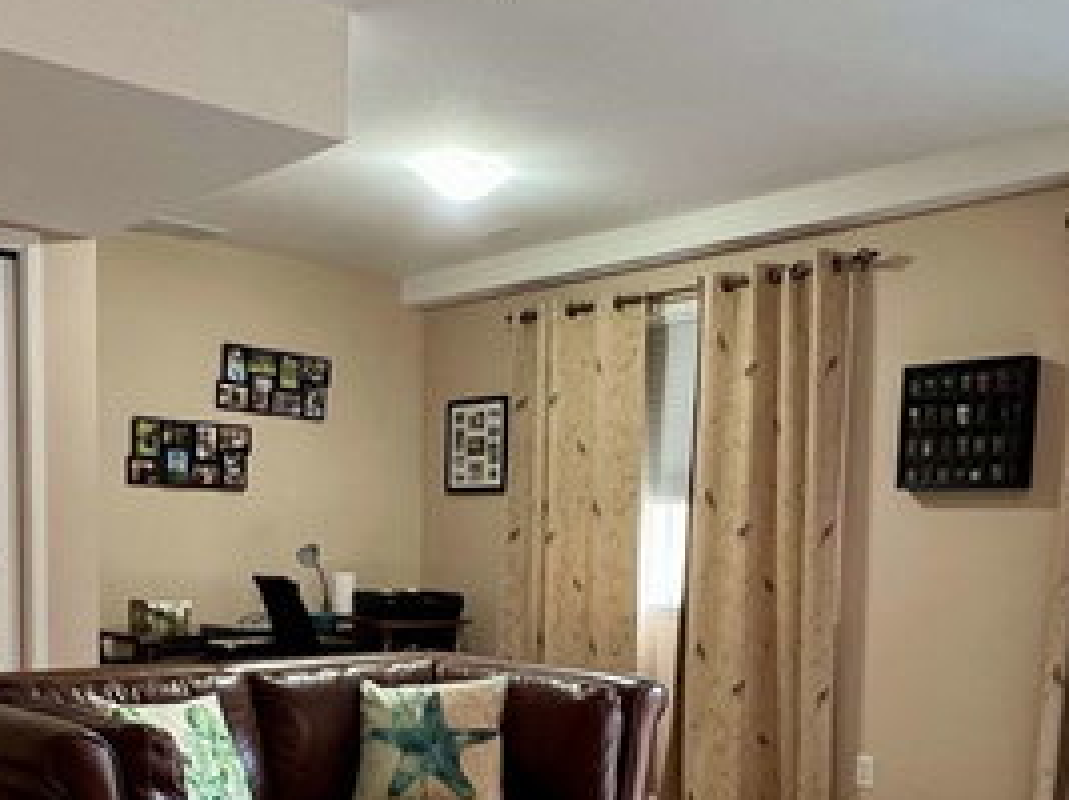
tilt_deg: -7.0
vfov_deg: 35.0
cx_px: 520
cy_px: 692
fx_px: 1204
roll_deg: -1.6
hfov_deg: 47.9
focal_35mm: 39
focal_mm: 1.57
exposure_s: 1/60
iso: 250
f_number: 1.8
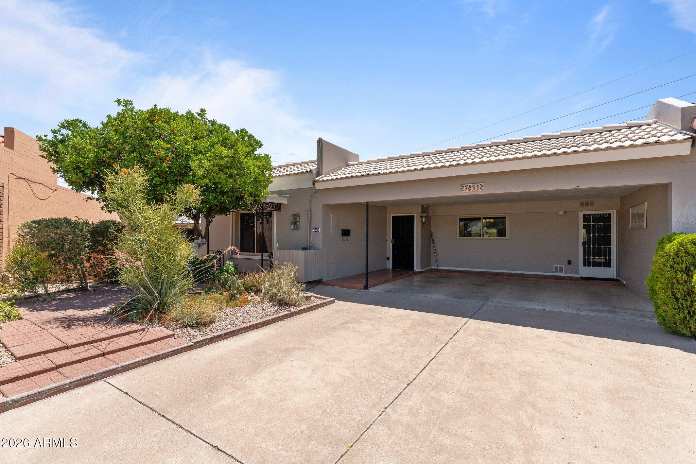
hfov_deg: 95.3
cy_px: 232
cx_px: 348
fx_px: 317
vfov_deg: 72.4
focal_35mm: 16
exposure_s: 1/1250
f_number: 8
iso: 400
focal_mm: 16.4
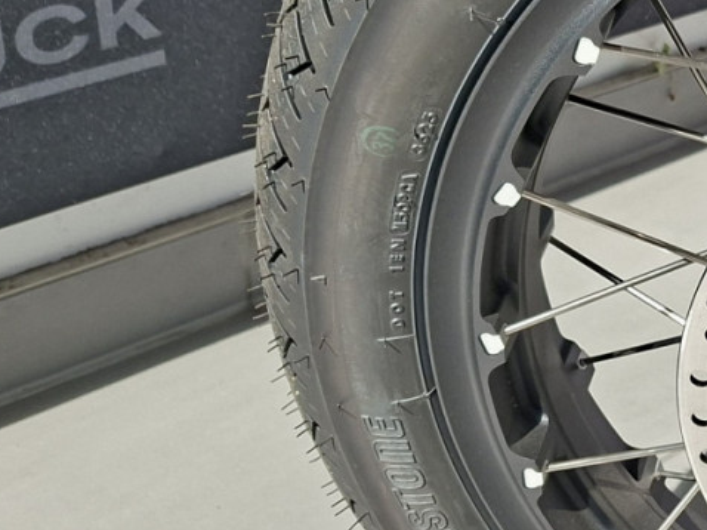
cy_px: 272
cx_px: 1007
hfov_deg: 21.8
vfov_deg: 19.1
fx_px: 1572
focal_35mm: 77
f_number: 1.8
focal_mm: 5.54
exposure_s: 1/352
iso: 40
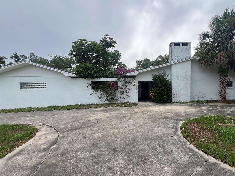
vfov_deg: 78.1
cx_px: 138
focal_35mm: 16
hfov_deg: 93.5
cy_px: 91
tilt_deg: -1.4
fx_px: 109
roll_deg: +0.5
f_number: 1.8
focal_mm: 1.57
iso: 32
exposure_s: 1/673
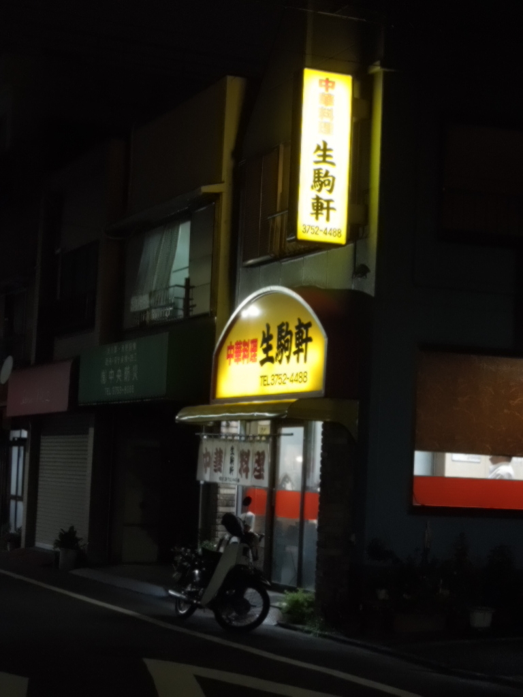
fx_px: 1390
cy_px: 348
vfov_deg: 28.2
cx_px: 262
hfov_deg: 21.3
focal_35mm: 69
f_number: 4.4
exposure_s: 1/15
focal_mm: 12.5
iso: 1000
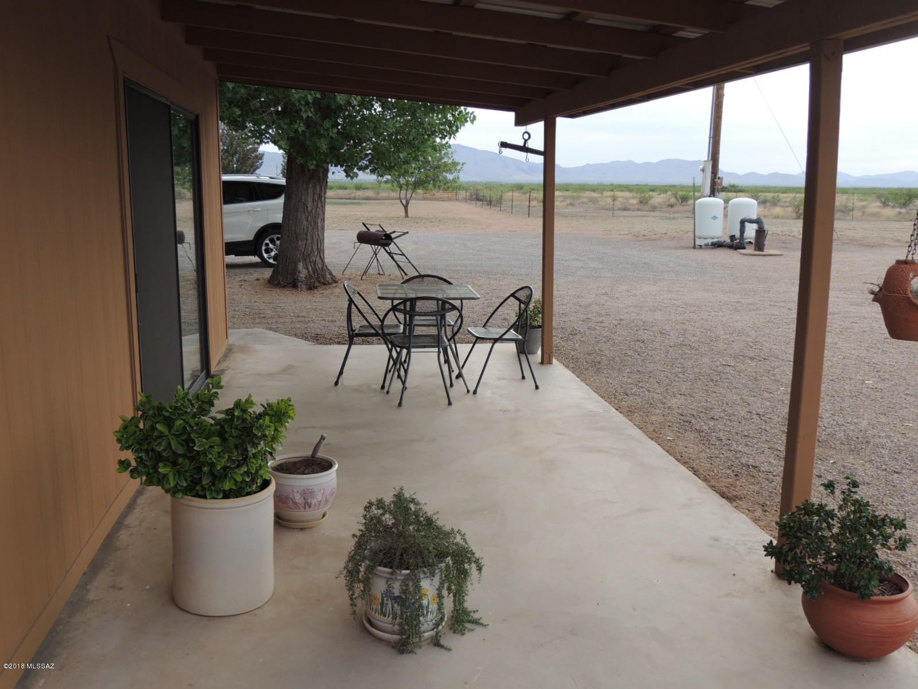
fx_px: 875
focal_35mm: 33
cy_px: 344
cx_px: 459
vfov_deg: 42.9
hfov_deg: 55.4
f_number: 3.2
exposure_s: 1/60
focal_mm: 5.8
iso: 100
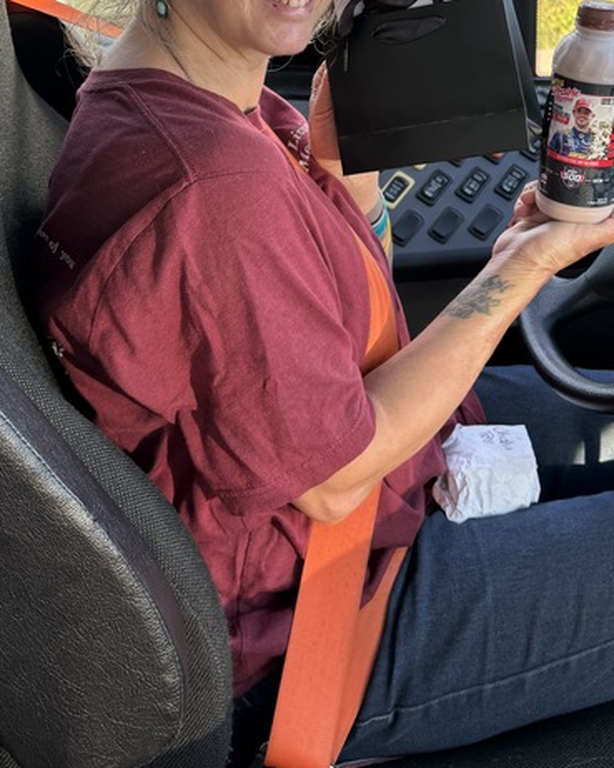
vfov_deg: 34.2
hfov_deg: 29.0
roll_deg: +3.6
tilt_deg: -22.5
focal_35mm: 52
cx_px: 388
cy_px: 90
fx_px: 1181
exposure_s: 1/121
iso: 50
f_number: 1.78
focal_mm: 6.76
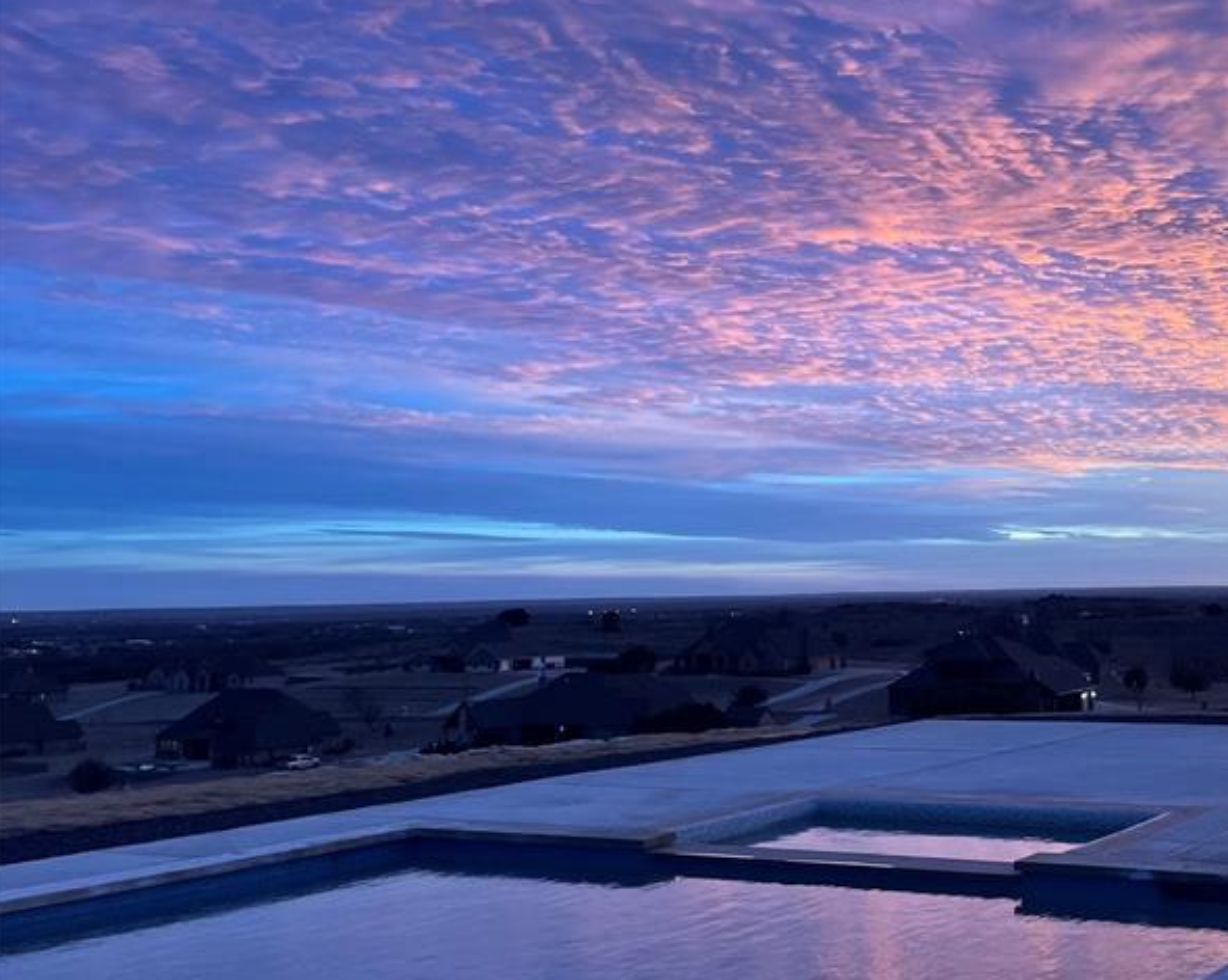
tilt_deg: +8.4
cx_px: 1053
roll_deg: +1.3
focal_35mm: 44
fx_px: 1598
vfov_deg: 33.9
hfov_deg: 39.6
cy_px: 357
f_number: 1.6
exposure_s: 1/104
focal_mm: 4.2
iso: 125
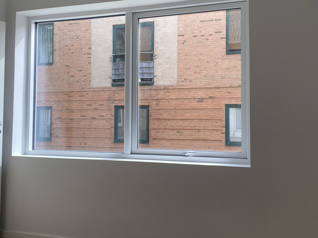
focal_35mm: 41
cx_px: 140
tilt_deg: +5.1
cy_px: 106
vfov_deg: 35.1
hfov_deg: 45.7
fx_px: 377
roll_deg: -0.9
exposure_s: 1/456
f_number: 1.8
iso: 32
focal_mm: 4.25
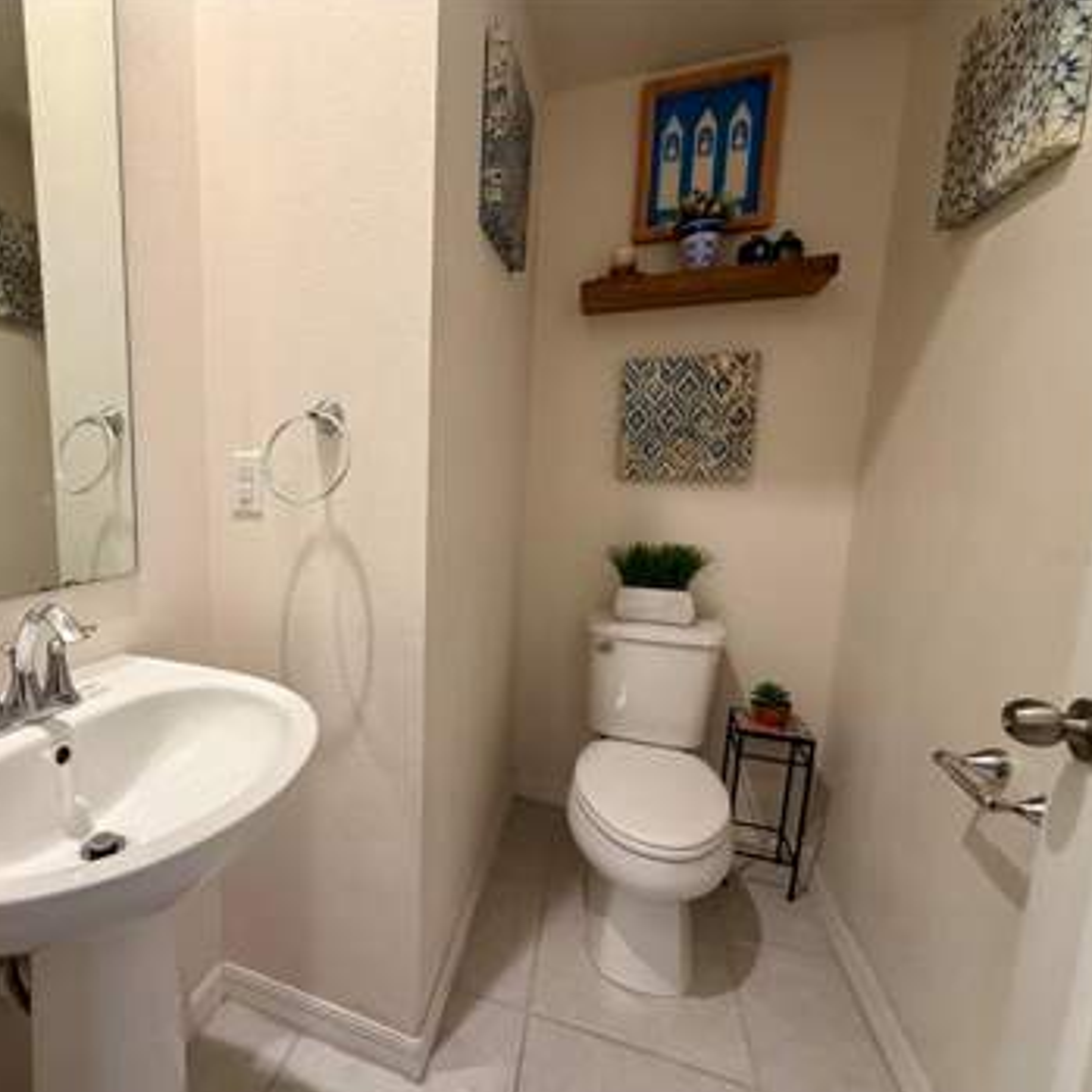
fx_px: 607
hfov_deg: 81.5
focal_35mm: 17
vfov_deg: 84.0
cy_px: 554
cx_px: 375
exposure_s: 1/60
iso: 200
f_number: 2.2
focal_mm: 2.22
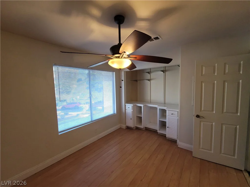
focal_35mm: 13
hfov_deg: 106.2
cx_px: 125
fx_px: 94
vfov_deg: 89.9
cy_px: 94
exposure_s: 1/60
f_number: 2.2
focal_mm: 2.2
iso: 320
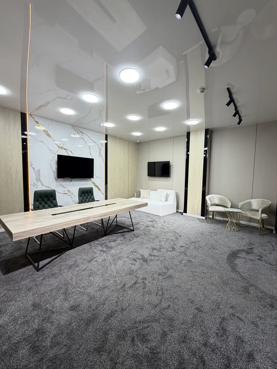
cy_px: 184
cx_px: 138
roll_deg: -1.0
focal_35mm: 14
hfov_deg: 85.7
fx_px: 149
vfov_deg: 102.1
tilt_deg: -4.4
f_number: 2.2
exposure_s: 1/100
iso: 100
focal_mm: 2.22
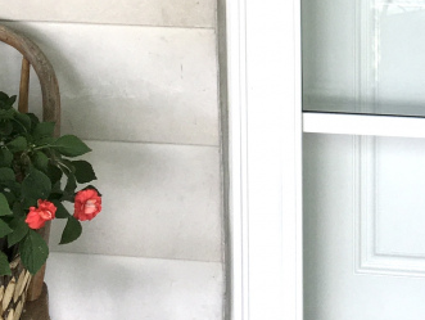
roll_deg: -0.6
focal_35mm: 105
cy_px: -125
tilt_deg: -6.9
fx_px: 1291
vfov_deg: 13.5
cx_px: 515
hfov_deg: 17.8
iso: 32
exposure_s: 1/120
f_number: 2.2
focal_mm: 4.15
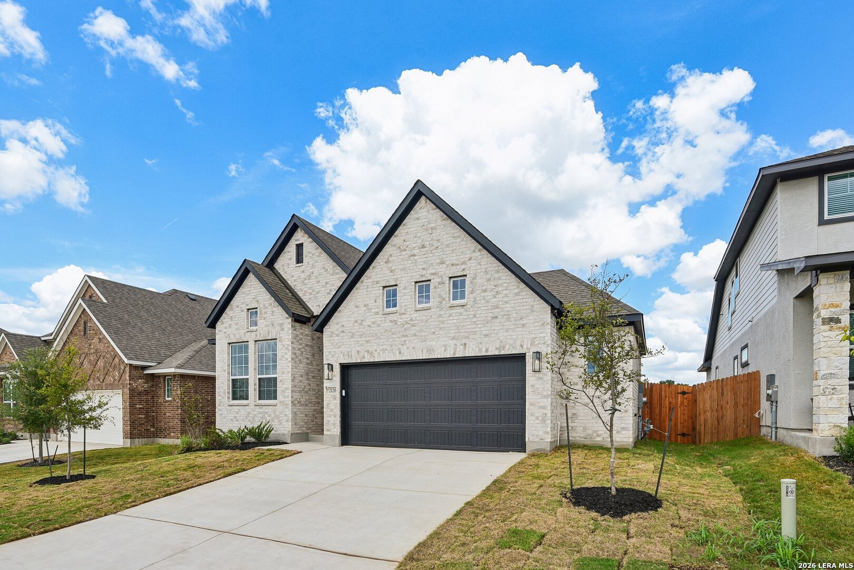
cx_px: 427
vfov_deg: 70.4
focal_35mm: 17
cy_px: 285
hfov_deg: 93.3
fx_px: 403
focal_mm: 17
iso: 400
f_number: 8
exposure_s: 1/800
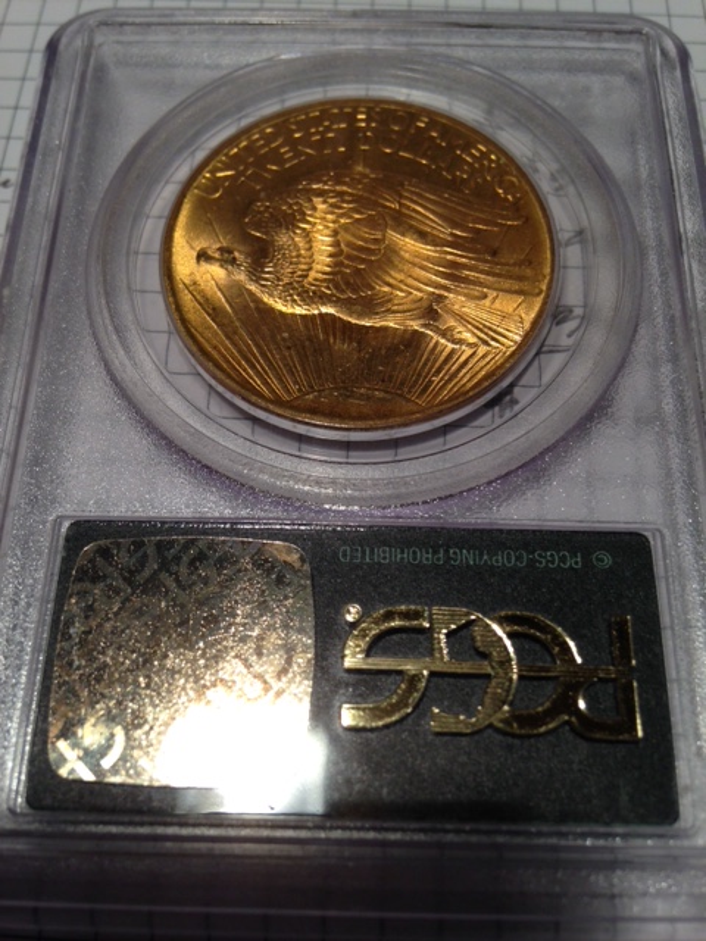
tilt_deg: -68.0
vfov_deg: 55.4
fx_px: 897
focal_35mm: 33
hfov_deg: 42.9
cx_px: 353
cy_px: 470
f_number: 2.4
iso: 50
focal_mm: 4.12
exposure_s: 1/60
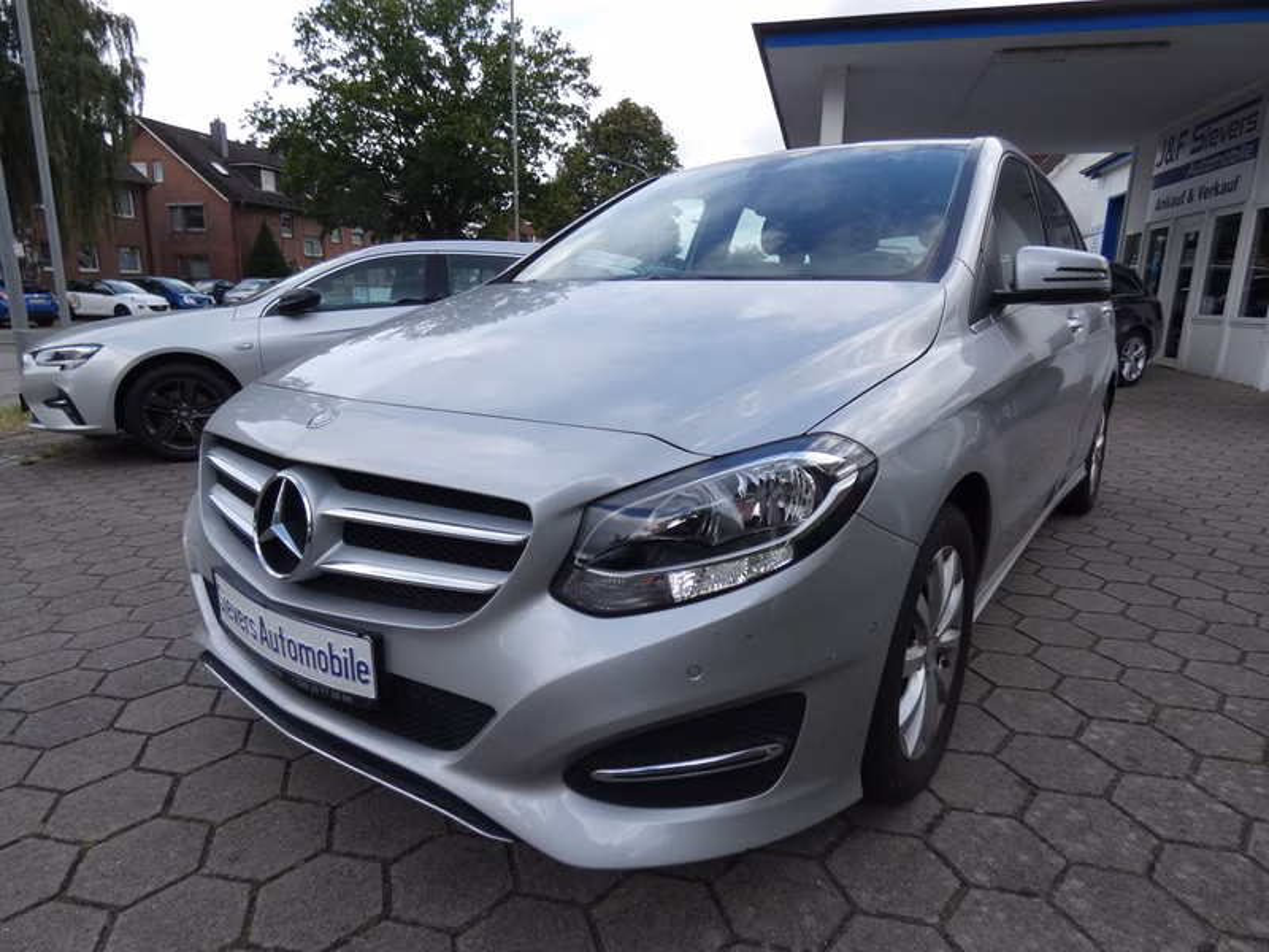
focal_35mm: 20
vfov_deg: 66.0
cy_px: 476
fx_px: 733
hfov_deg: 81.7
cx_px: 634
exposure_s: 1/500
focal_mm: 3.6
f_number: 2.8
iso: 80
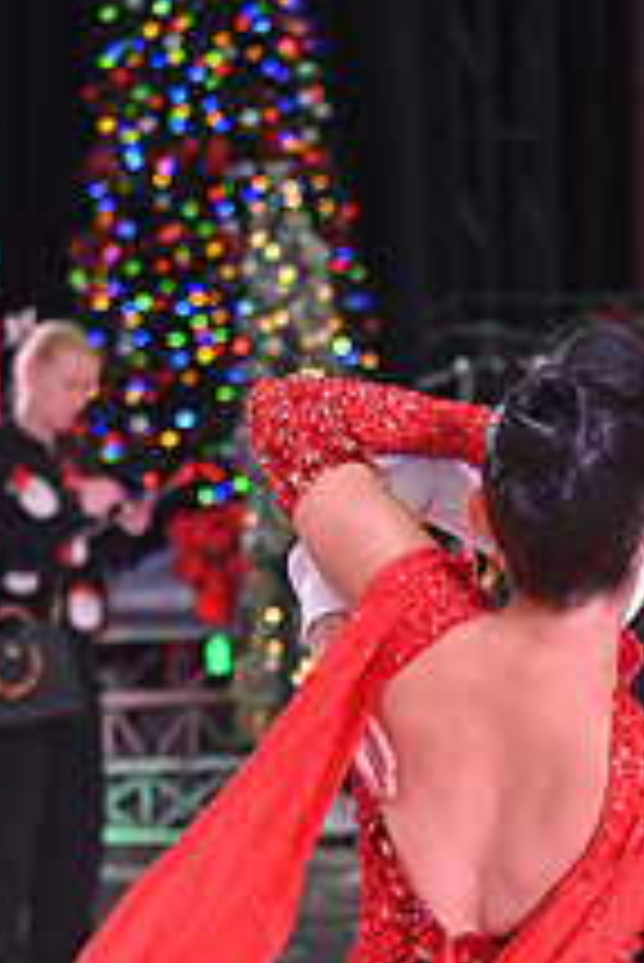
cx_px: 511
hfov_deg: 5.2
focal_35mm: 266
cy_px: 1192
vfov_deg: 7.7
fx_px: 7126
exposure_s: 1/400
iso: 3200
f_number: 5.6
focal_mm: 98
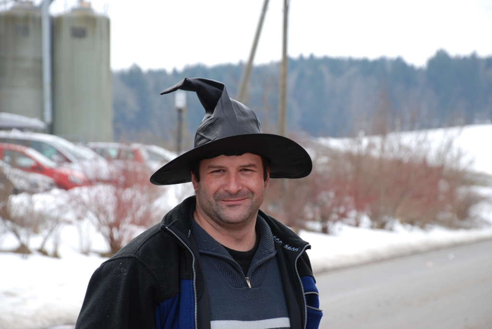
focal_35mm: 135
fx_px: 1847
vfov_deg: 10.2
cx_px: 246
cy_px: 164
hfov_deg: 15.2
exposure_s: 1/250
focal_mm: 90
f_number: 5.6
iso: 200
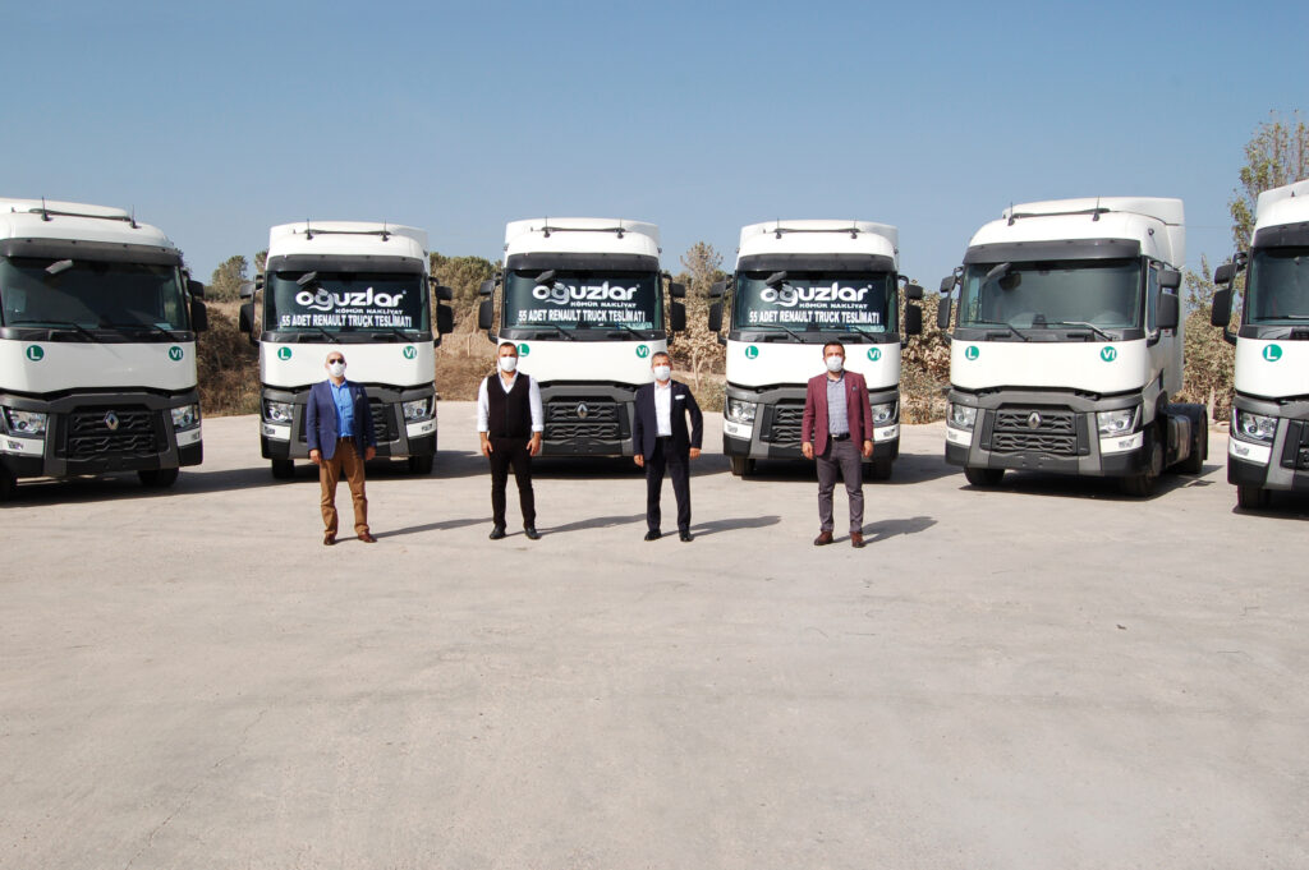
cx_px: 654
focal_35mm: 27
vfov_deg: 47.9
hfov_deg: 67.4
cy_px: 435
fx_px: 981
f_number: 10
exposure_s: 1/400
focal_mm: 18
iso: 200
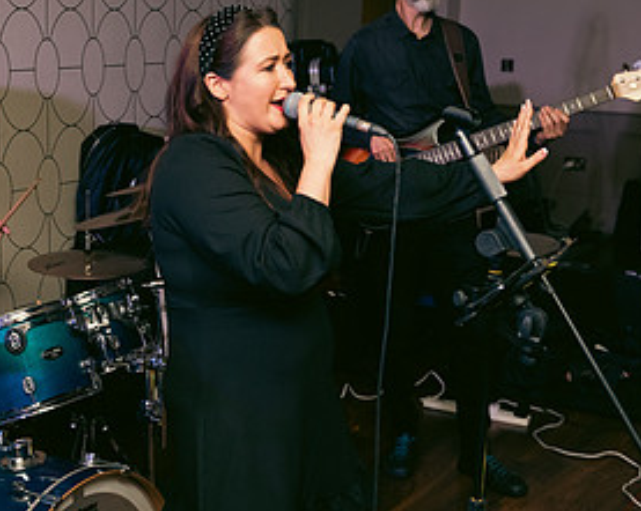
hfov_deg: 29.8
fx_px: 1194
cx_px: 197
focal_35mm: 63
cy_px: 200
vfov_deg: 24.1
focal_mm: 32
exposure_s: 1/160
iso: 800
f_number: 3.5
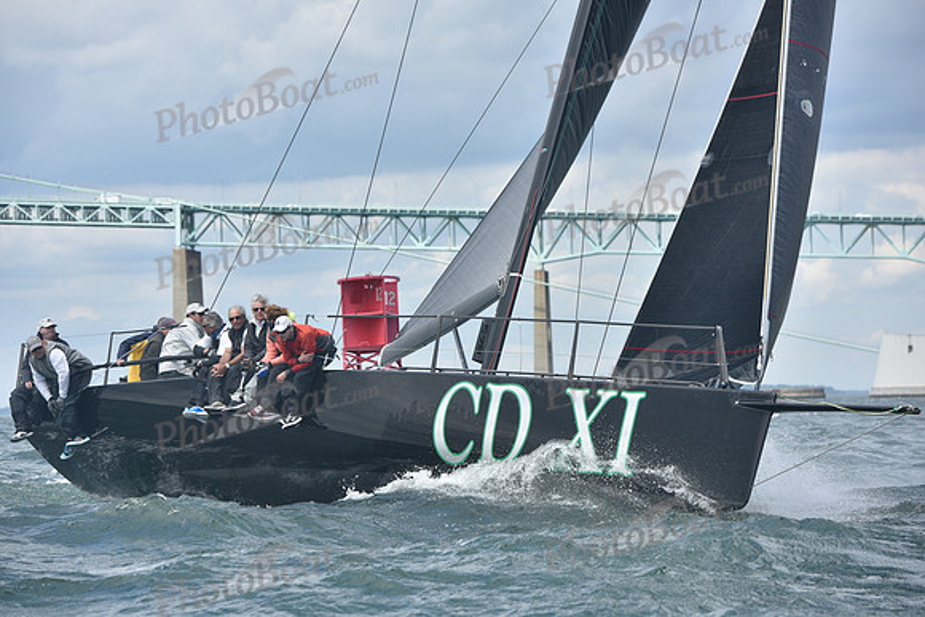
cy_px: 308
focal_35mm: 160
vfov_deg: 8.6
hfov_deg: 12.8
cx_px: 462
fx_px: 4112
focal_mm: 160
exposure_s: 1/1000
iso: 250
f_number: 7.1
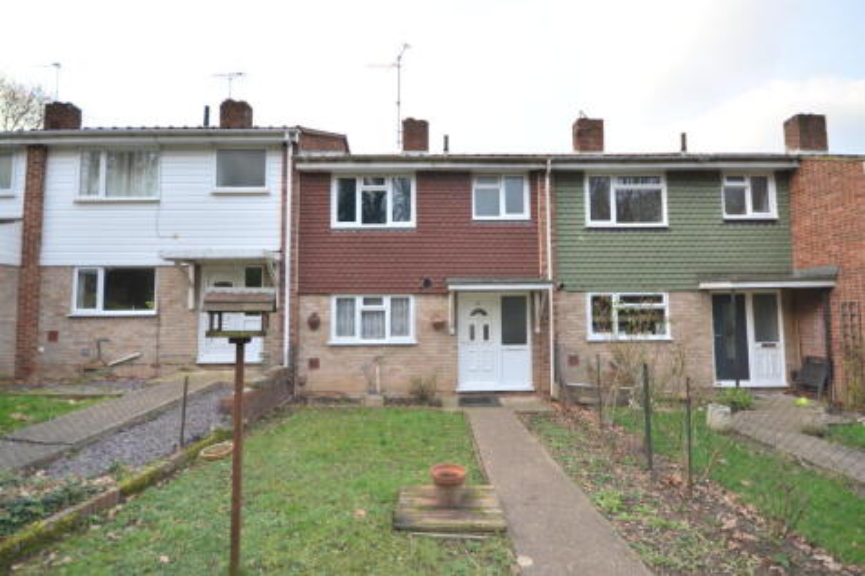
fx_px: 360
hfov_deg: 100.4
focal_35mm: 15
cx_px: 432
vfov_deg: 77.3
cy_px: 288
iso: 400
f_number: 5.6
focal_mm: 10
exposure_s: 1/125
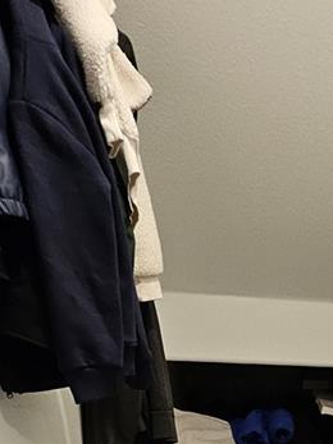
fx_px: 578
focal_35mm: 45
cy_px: 573
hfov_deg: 30.5
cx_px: 310
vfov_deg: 32.2
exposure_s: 1/60
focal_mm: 1.7
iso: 160
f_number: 2.2
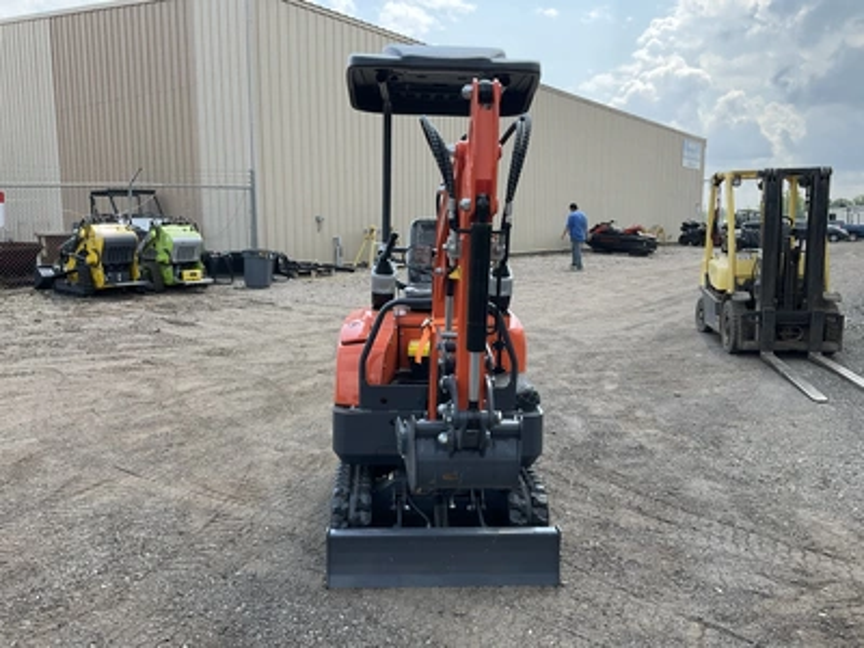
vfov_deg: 48.2
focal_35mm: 29
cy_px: 324
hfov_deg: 61.7
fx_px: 724
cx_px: 432
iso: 25
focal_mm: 3
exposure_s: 1/739
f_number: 1.8
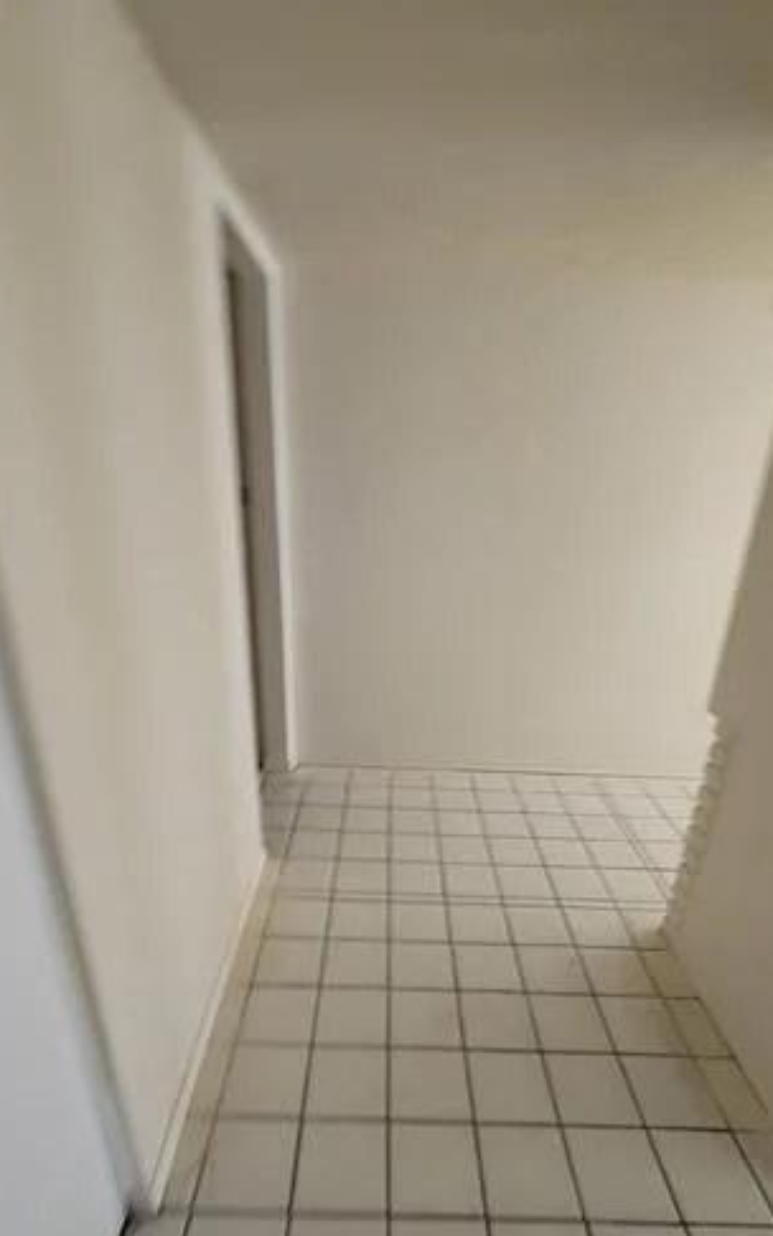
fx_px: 573
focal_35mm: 17
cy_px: 743
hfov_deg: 68.0
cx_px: 384
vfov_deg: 93.1
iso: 320
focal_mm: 2.2
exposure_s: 1/30
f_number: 2.2
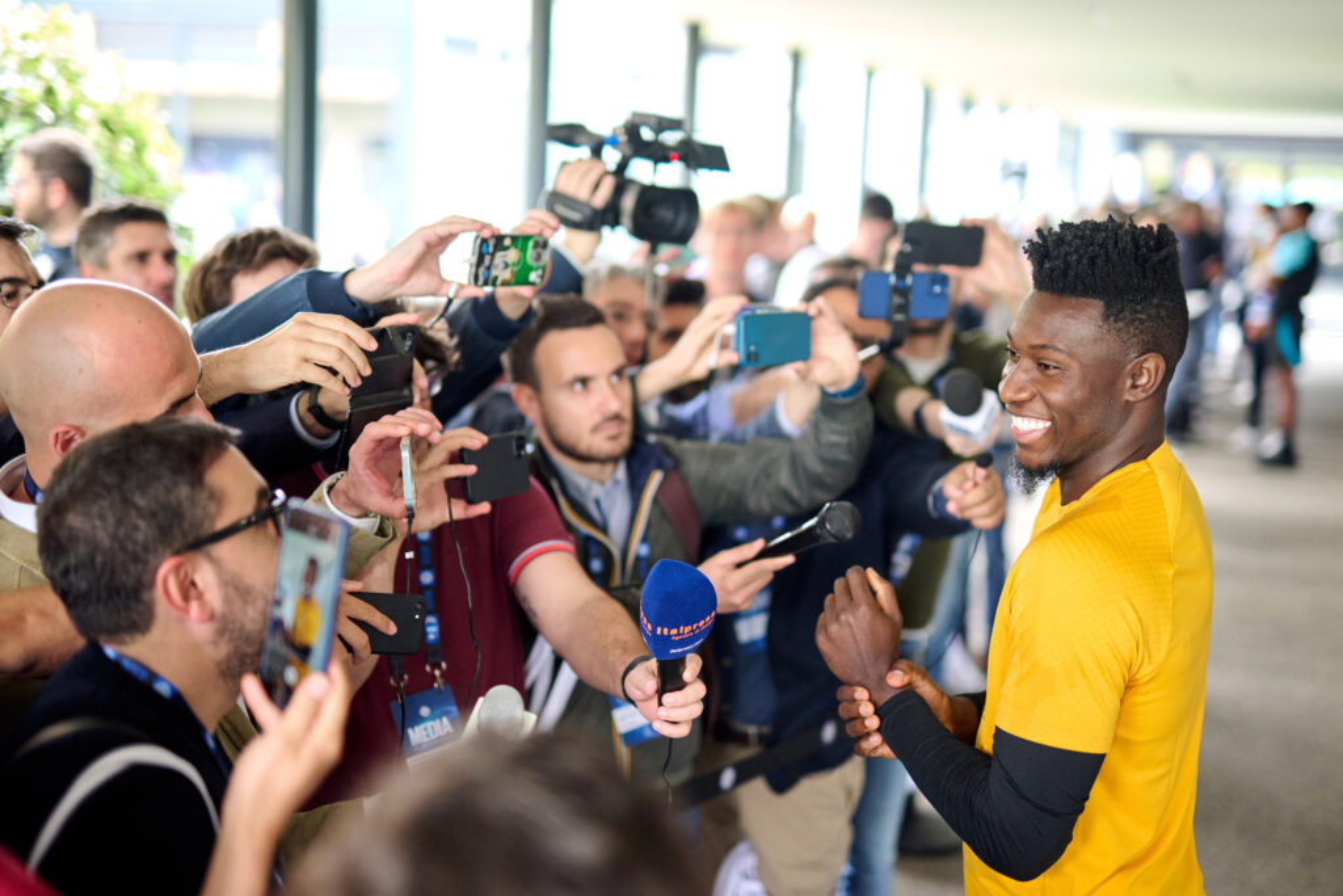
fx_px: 1865
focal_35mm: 50
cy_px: 448
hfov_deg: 39.6
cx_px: 672
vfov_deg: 27.0
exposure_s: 1/500
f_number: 1.4
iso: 1800
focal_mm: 50
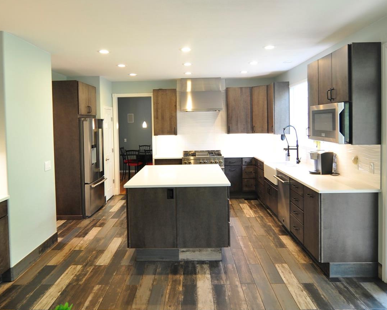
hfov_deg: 68.1
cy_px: 131
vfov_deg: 56.5
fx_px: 286
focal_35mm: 25
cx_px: 184
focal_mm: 12
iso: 200
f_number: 4
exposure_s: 1/10
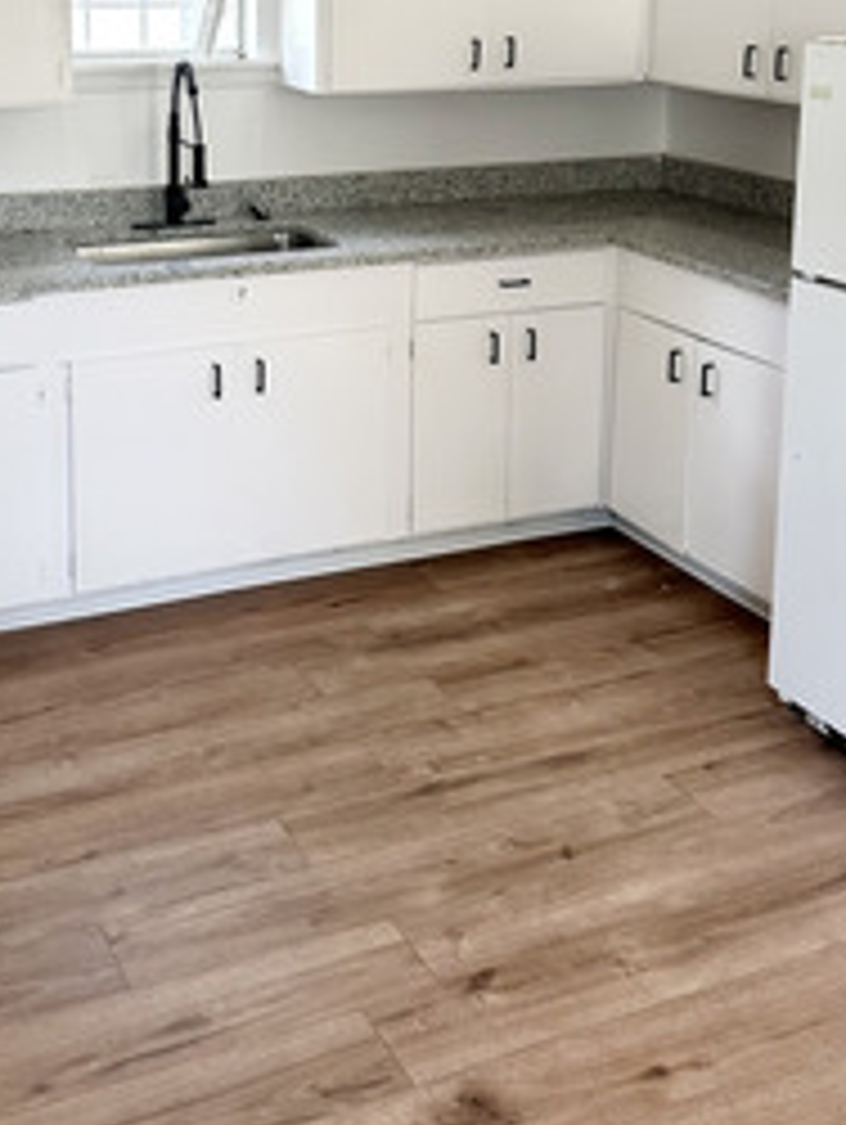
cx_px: 315
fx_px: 1496
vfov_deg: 39.4
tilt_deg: -11.9
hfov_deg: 31.4
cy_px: 207
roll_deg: -0.3
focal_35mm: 46
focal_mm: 6.86
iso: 250
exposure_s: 1/96
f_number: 1.78
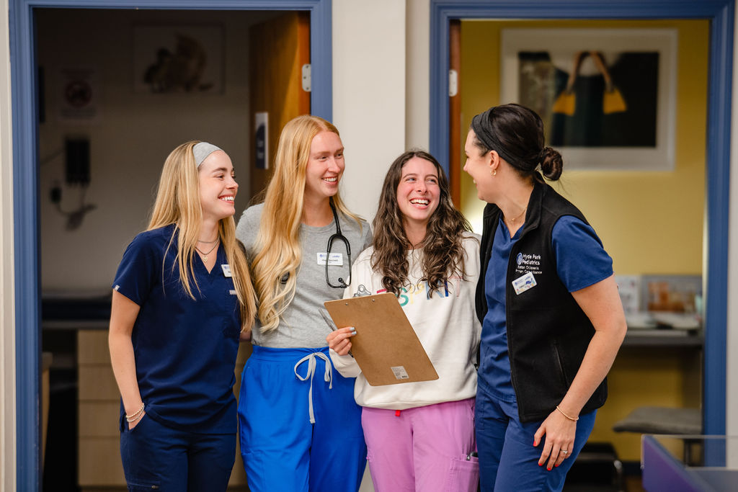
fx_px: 1743
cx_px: 369
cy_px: 246
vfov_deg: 16.1
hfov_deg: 23.9
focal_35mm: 85
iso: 500
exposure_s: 1/250
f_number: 1.8
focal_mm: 85
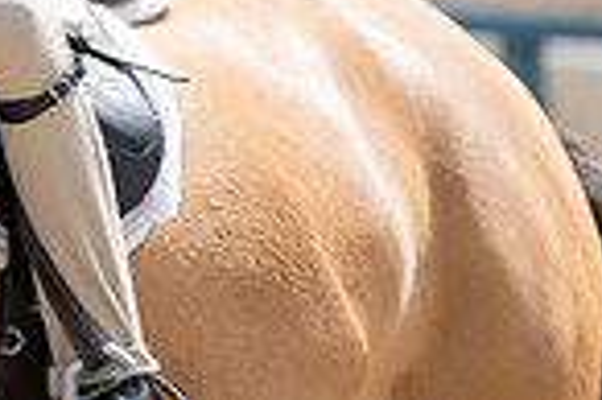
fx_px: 14883
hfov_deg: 2.3
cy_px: -390
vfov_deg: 1.5
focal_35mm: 891
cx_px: -511
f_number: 5.6
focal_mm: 224
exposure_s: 1/250
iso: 160
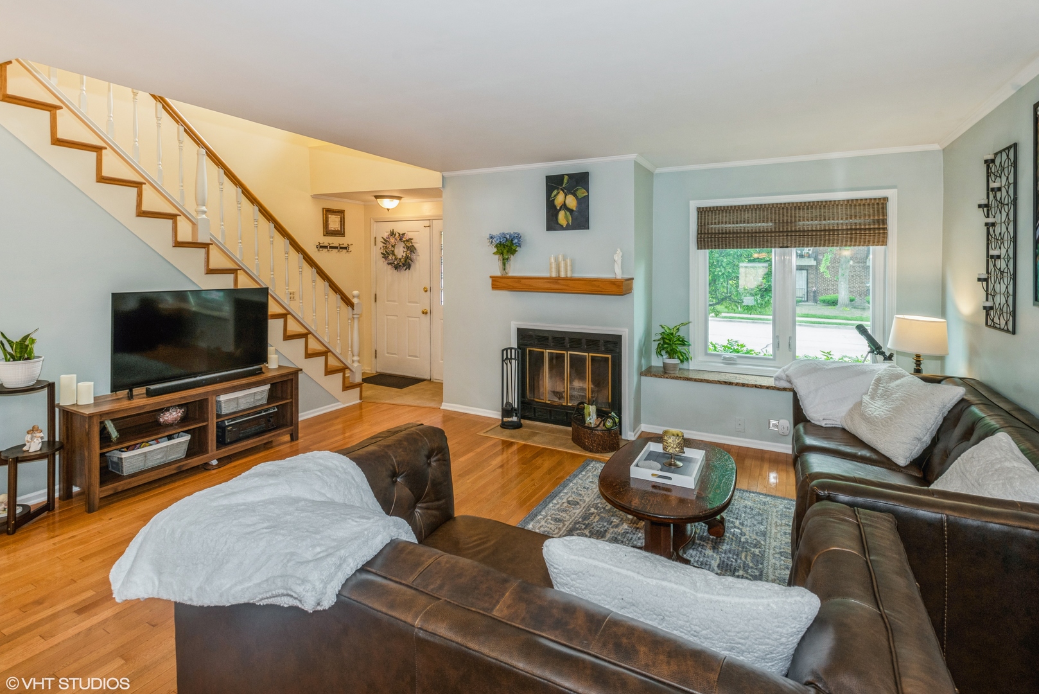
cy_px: 347
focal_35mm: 17
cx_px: 520
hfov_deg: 93.3
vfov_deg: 70.5
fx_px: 491
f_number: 8
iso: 500
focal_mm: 17
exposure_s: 1/15
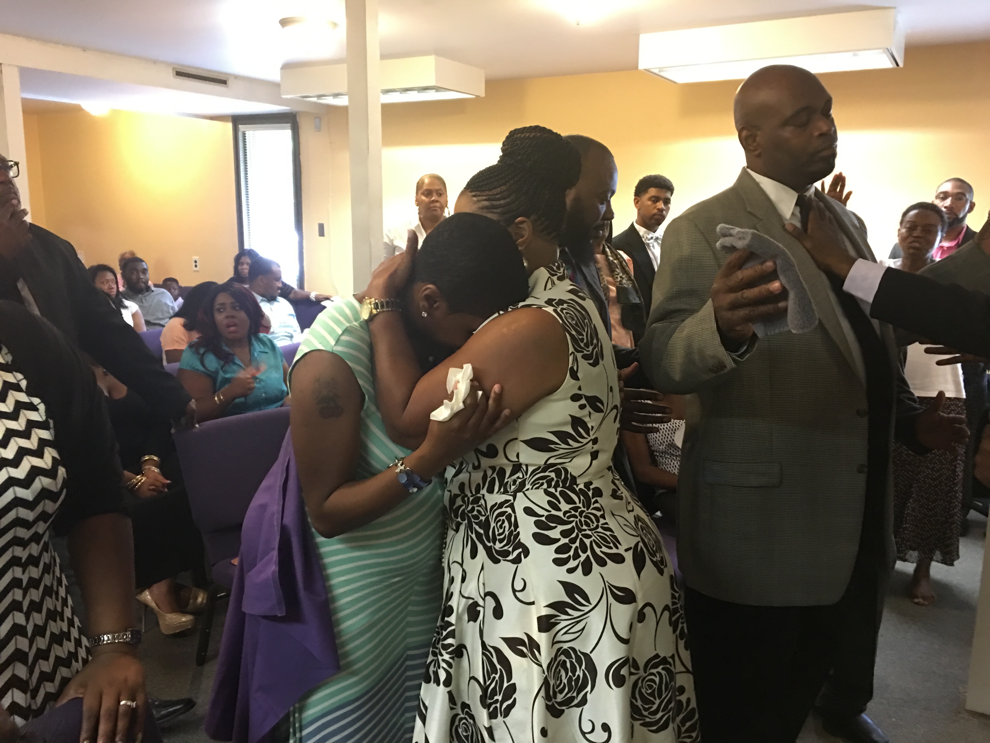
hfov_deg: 61.7
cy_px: 372
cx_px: 495
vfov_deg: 48.2
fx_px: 829
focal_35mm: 29
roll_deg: -0.3
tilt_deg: -10.0
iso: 64
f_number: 2.2
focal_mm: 4.15
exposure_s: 1/4
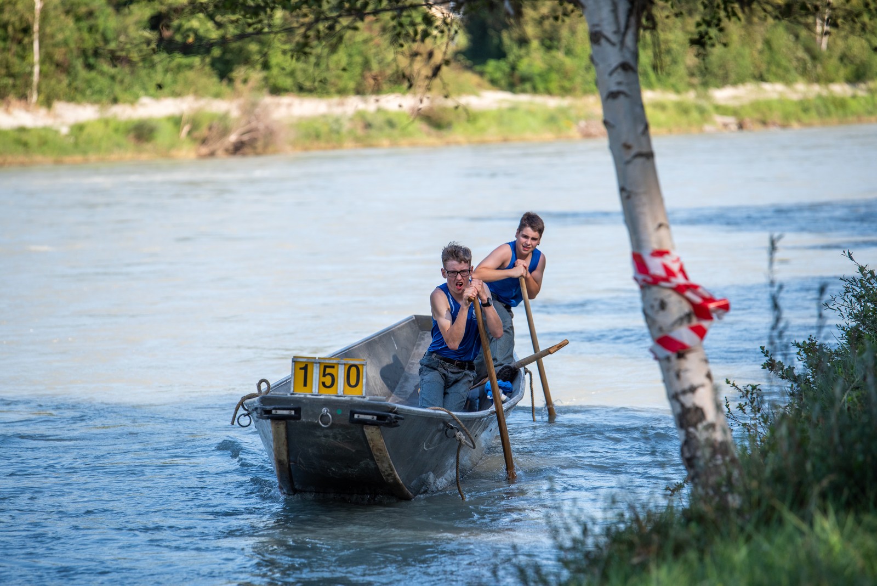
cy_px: 293
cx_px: 438
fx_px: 4874
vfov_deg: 6.9
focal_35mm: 200
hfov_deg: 10.3
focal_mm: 200
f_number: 4
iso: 200
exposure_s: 1/1600
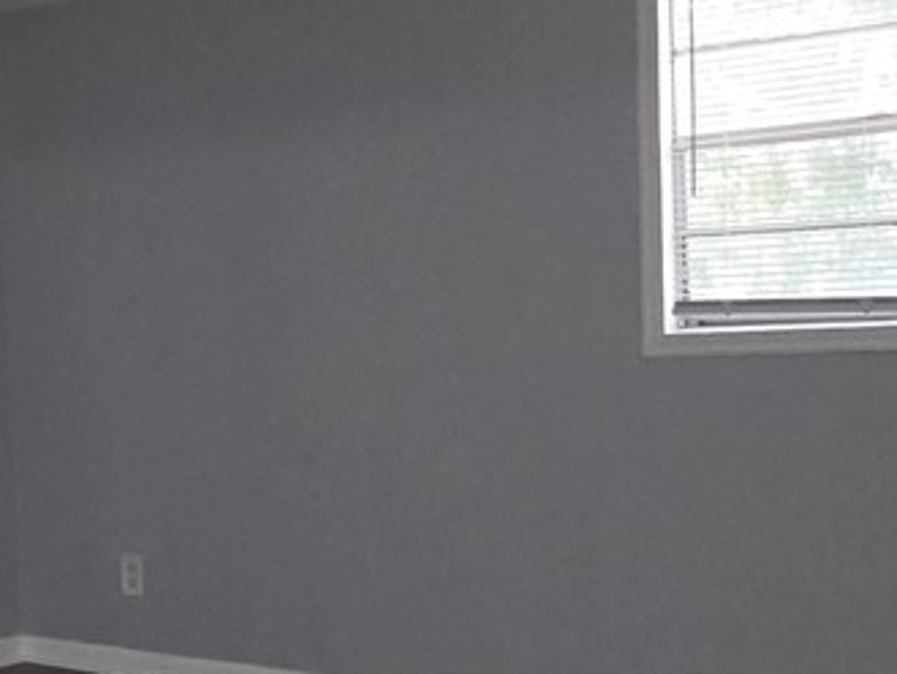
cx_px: -147
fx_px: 1634
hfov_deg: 27.4
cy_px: 323
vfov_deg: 23.3
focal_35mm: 63
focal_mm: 2.2
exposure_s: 1/60
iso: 200
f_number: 1.9
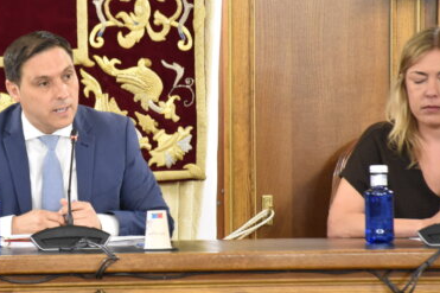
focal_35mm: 374
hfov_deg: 5.5
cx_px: 70
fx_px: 4569
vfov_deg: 3.7
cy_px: 165
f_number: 5.6
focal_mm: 140
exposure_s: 1/25
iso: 2000
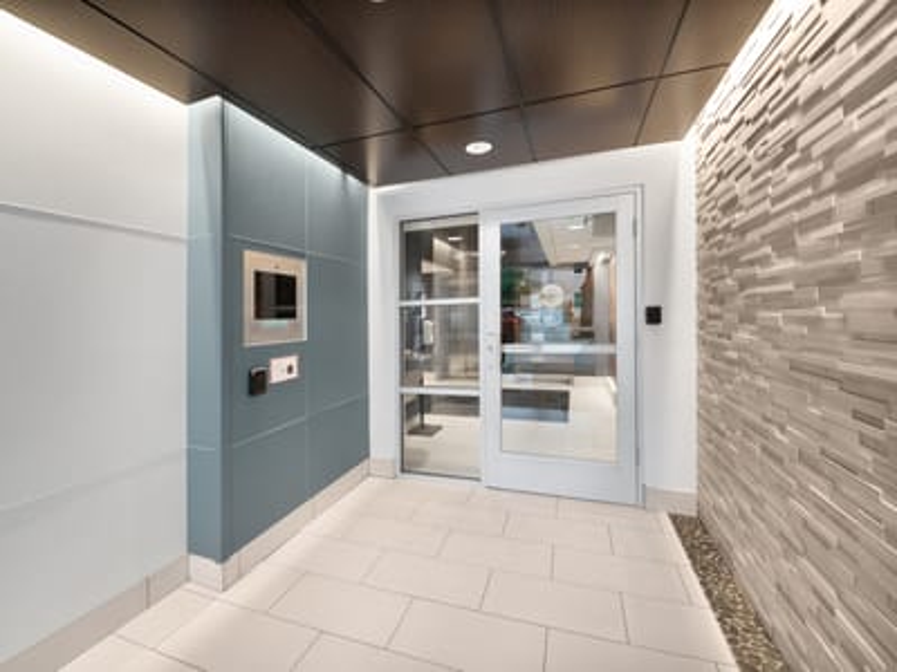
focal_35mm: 14
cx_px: 448
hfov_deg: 102.1
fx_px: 363
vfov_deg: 85.7
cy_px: 336
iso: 100
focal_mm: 7
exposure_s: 1
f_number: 10
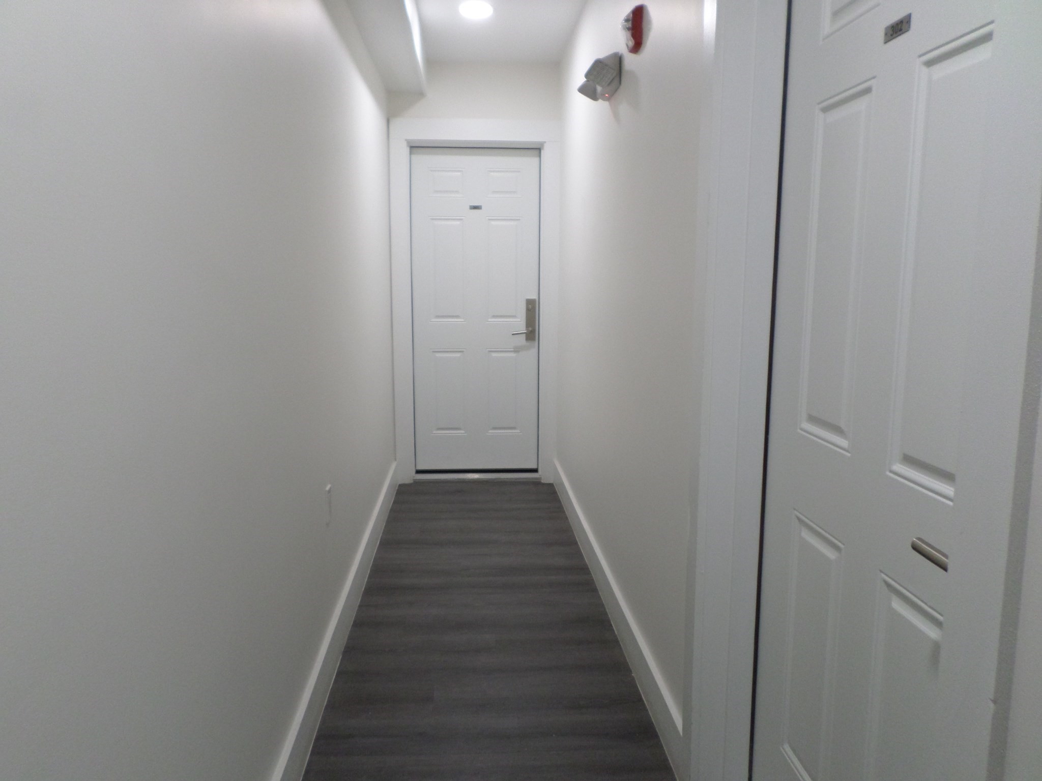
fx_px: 753
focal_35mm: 25
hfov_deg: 69.4
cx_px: 521
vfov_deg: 54.9
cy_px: 390
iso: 160
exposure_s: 1/30
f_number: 2.5
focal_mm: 4.5
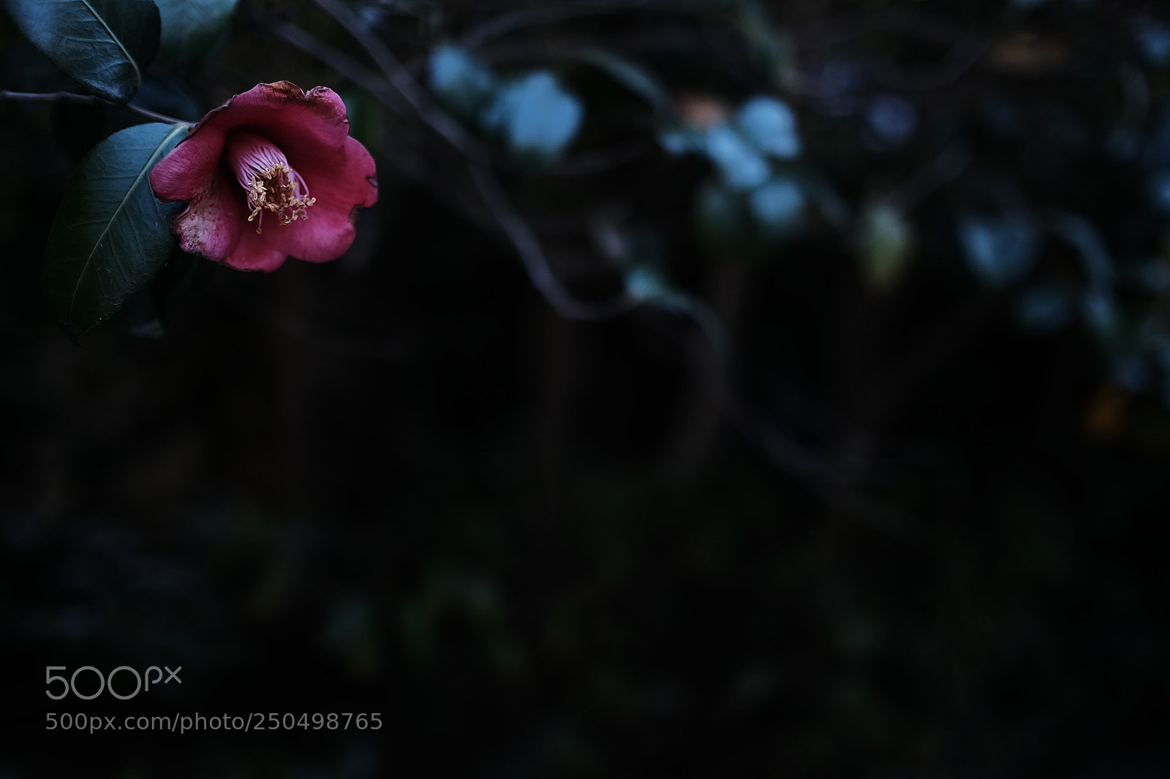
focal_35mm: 35
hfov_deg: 54.4
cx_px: 585
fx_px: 1137
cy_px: 390
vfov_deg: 37.8
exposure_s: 1/320
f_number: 1.4
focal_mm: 23
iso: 200
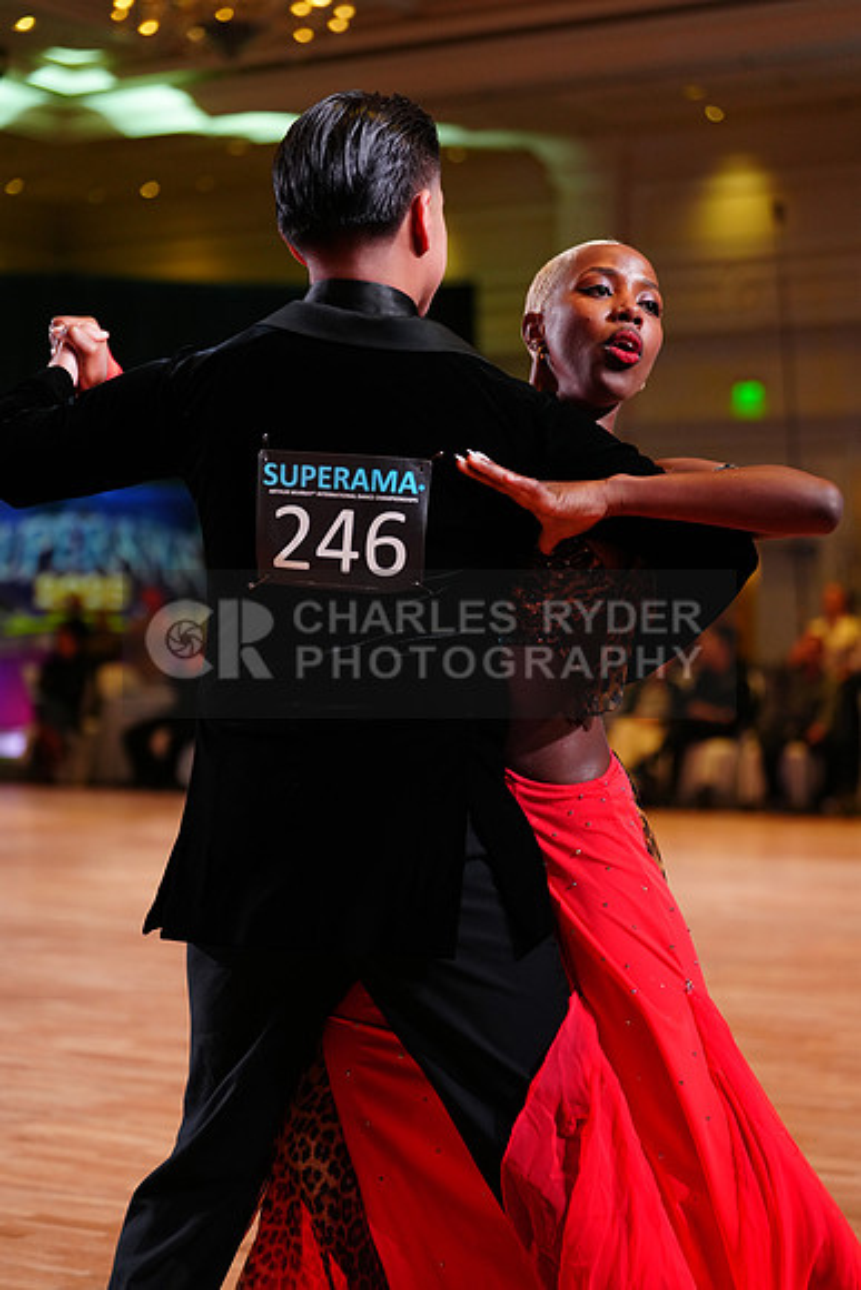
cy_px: 645
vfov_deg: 28.8
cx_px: 430
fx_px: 2510
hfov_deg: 19.5
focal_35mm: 70
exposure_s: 1/400
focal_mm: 70
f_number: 2.8
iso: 2000
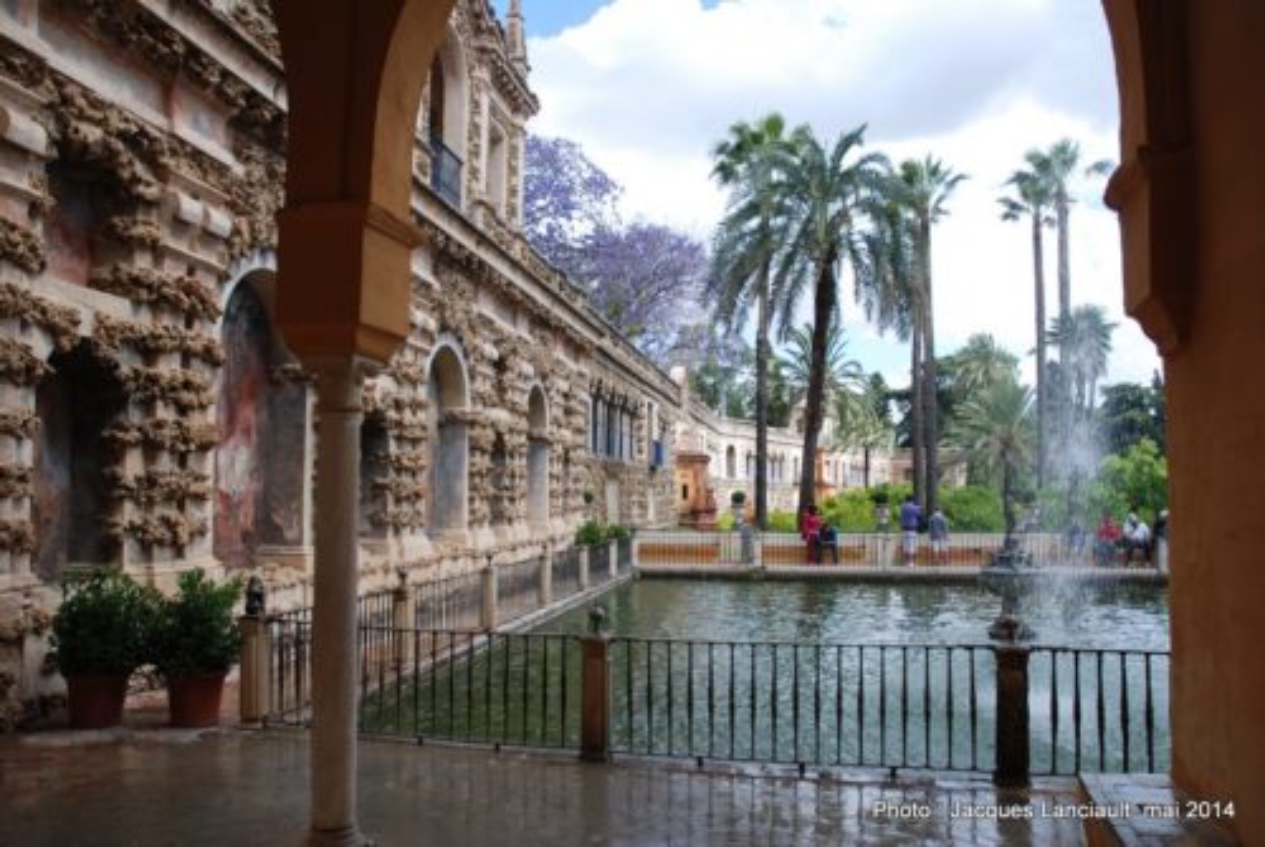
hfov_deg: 67.3
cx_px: 632
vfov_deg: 48.1
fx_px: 950
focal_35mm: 27
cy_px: 424
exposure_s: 1/160
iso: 100
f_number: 6.3
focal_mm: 18
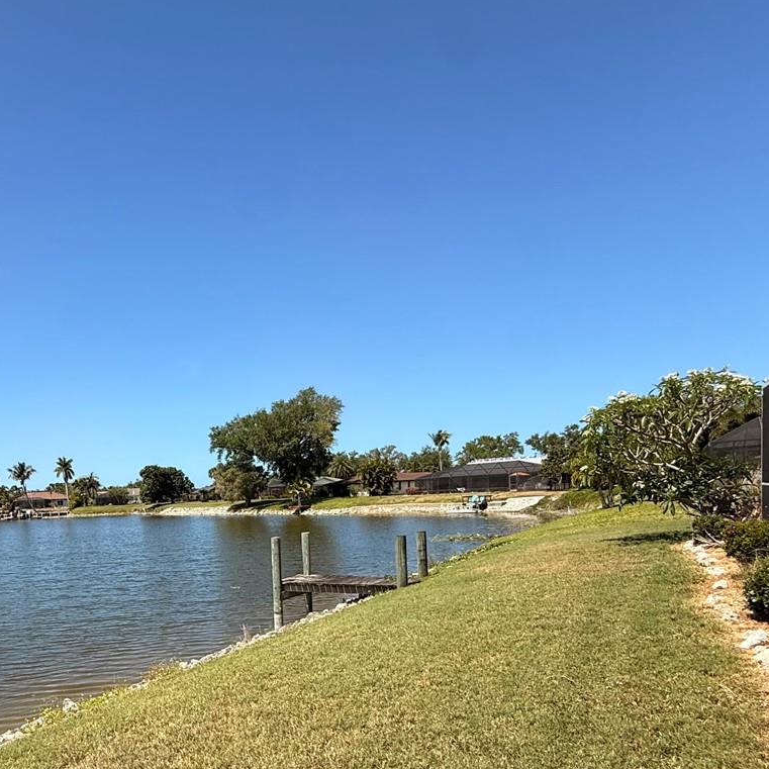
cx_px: 222
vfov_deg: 59.0
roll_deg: +3.2
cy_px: 537
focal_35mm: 26
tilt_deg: -3.3
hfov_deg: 58.7
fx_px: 653
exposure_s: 1/2024
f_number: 2.2
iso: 50
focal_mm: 2.22
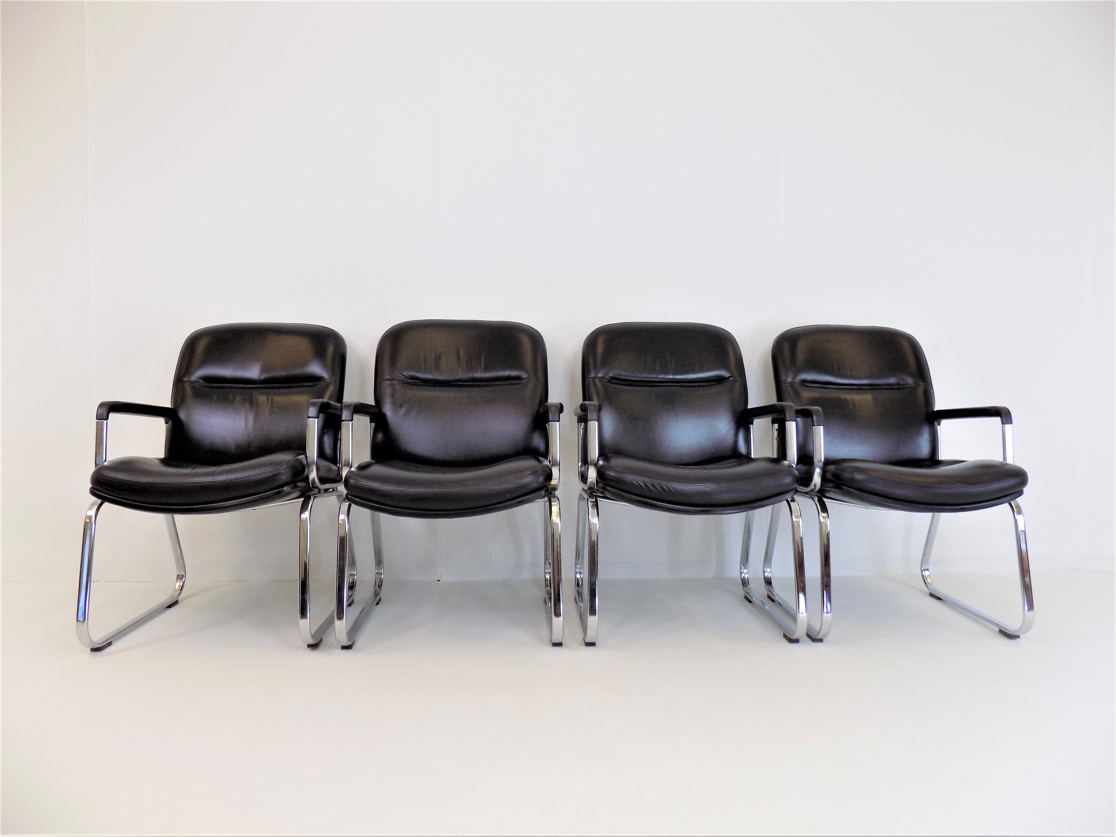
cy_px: 418
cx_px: 558
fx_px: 742
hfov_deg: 73.9
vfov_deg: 58.9
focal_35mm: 23
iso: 80
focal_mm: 4
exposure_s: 1/40
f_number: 3.1
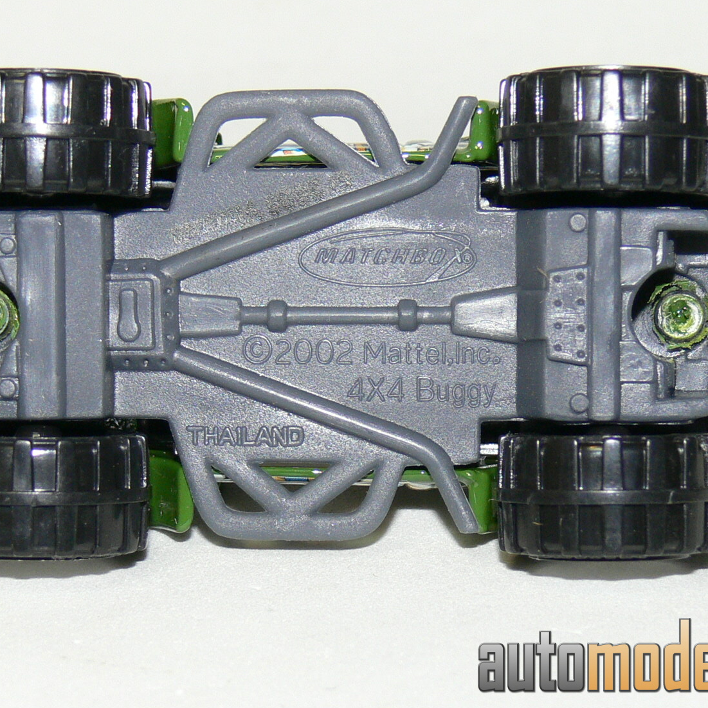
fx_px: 3864
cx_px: 330
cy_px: 331
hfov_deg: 10.5
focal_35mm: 167
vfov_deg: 10.5
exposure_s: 1/30
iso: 100
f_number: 4
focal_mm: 17.3
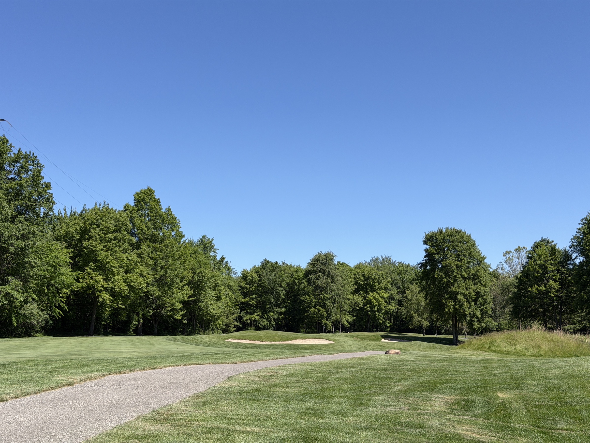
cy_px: 222
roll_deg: +0.2
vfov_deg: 30.3
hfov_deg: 39.7
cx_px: 295
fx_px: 818
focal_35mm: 48
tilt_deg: +7.4
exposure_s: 1/4329
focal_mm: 6.76
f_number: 1.78
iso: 80
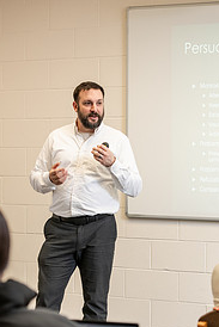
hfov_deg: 11.2
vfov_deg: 16.6
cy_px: 248
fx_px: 1121
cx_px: 117
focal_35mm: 123
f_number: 3.5
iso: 800
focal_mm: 75
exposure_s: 1/200
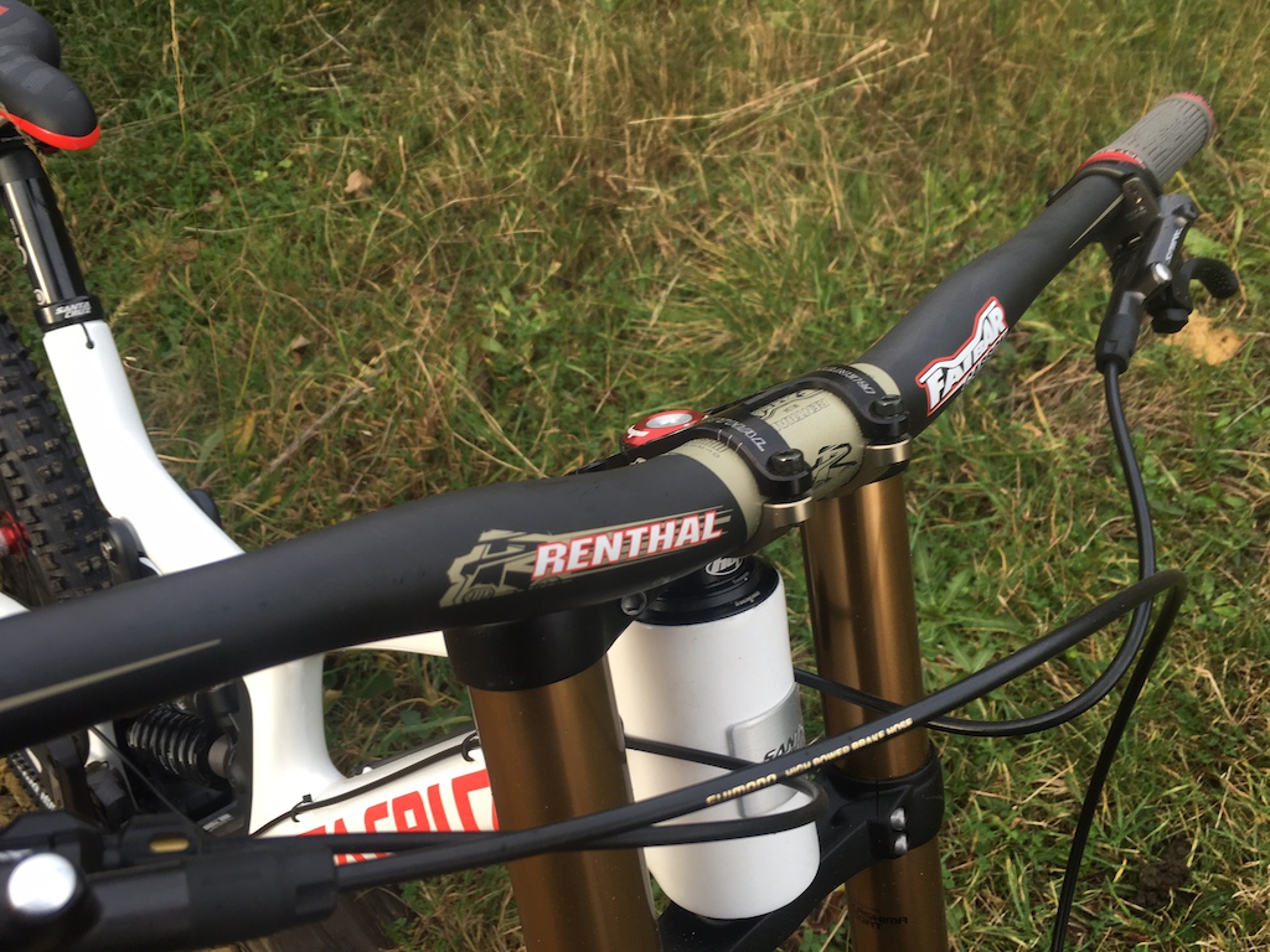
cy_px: 476
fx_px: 1064
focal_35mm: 29
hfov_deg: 61.7
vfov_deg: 48.2
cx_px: 635
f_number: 2.2
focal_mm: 4.15
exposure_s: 1/121
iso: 25
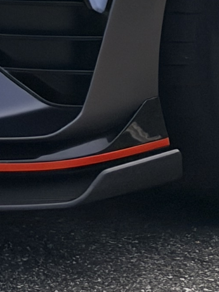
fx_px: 2632
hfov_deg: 4.7
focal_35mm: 312
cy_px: -374
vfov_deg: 6.1
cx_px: -166
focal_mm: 5.96
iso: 32
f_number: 1.6
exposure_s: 1/2545
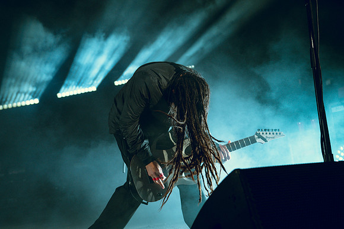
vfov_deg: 28.1
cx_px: 172
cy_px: 114
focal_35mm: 48
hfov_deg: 41.1
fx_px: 459
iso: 1600
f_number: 4
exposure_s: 1/250
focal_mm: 48
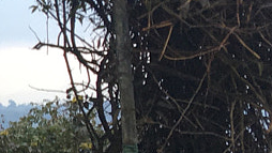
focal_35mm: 199
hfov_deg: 9.8
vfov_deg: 6.1
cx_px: -337
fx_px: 1436
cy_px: 87
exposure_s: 1/100
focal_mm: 4.15
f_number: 2.2
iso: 32
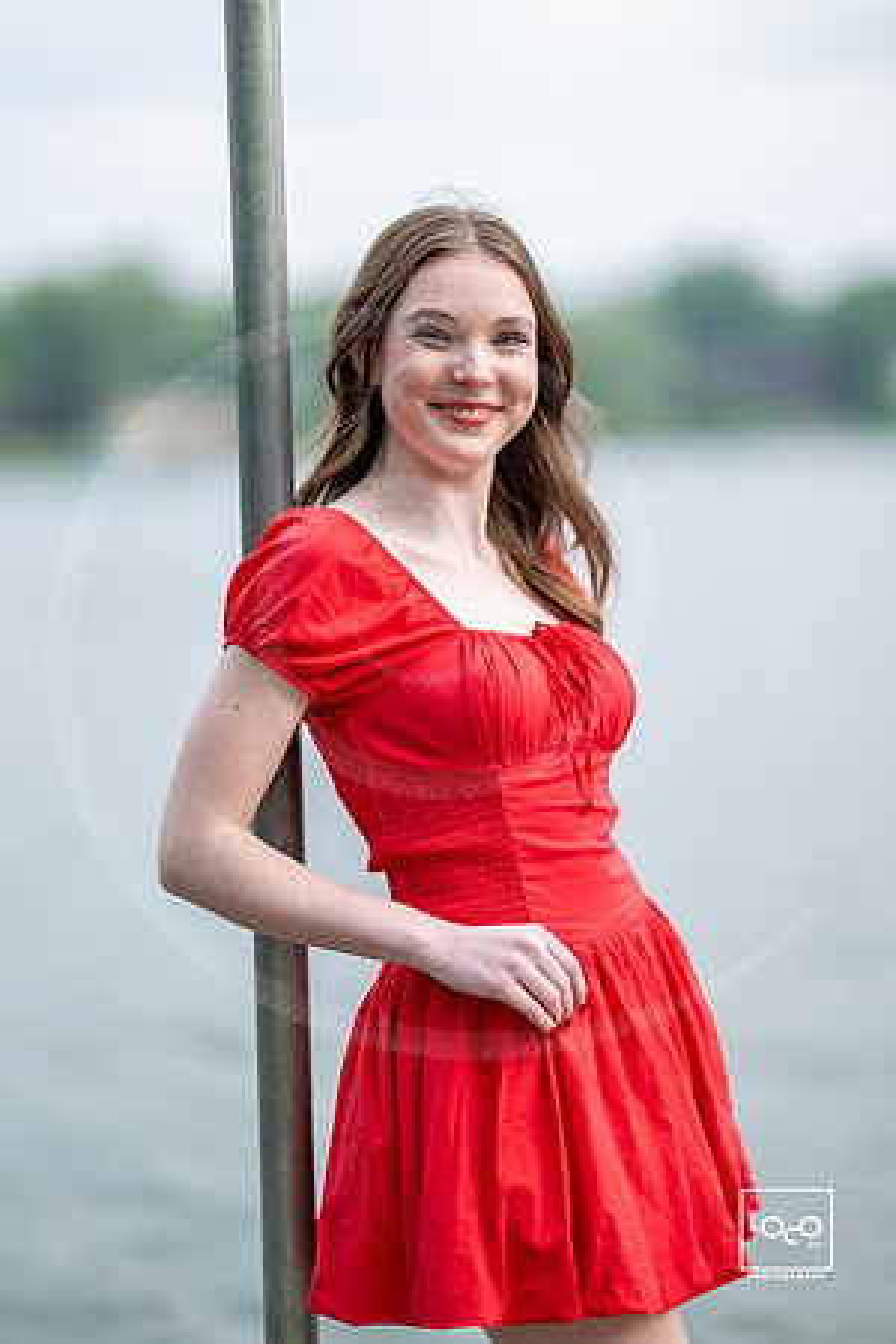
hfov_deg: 16.1
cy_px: 672
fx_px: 3173
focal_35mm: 85
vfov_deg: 23.9
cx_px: 448
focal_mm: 85
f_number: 1.2
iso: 80
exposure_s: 1/200
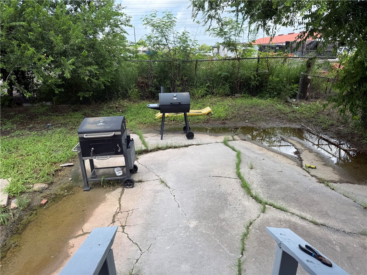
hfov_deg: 71.6
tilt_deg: -17.1
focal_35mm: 24
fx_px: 254
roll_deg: +1.5
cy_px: 138
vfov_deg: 56.8
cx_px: 184
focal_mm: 6.76
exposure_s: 1/1385
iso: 80
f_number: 1.78
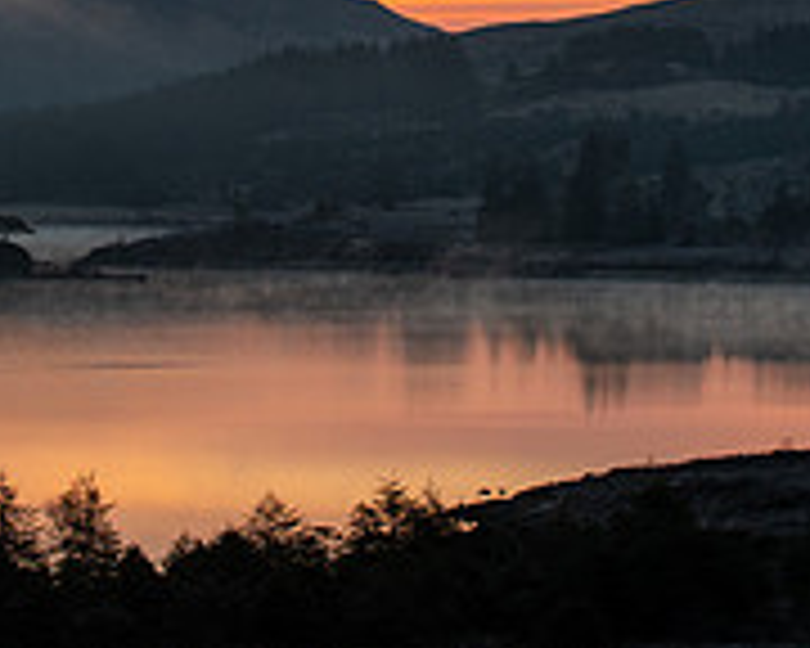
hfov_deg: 9.1
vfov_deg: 7.3
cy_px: 38
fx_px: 5082
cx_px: 243
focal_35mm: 212
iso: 250
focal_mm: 70
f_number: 8
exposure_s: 1/80
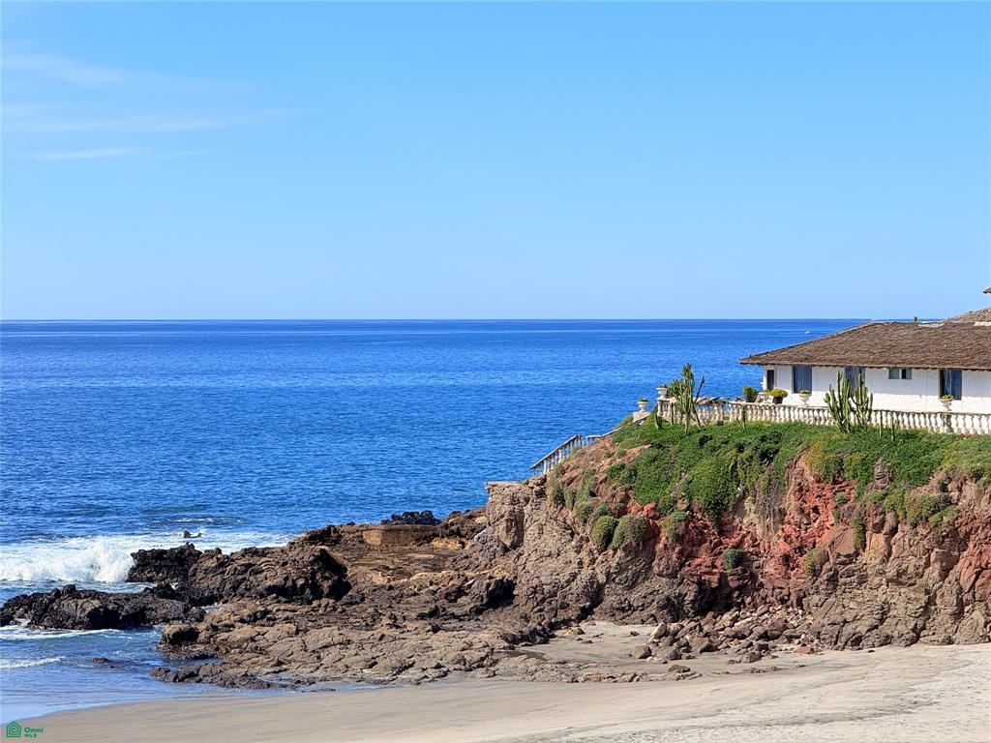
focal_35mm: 120
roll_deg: +0.2
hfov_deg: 16.4
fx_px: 3435
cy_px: 372
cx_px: 496
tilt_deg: -0.3
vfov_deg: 12.3
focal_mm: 15.66
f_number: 2.8
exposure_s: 1/2212
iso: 50
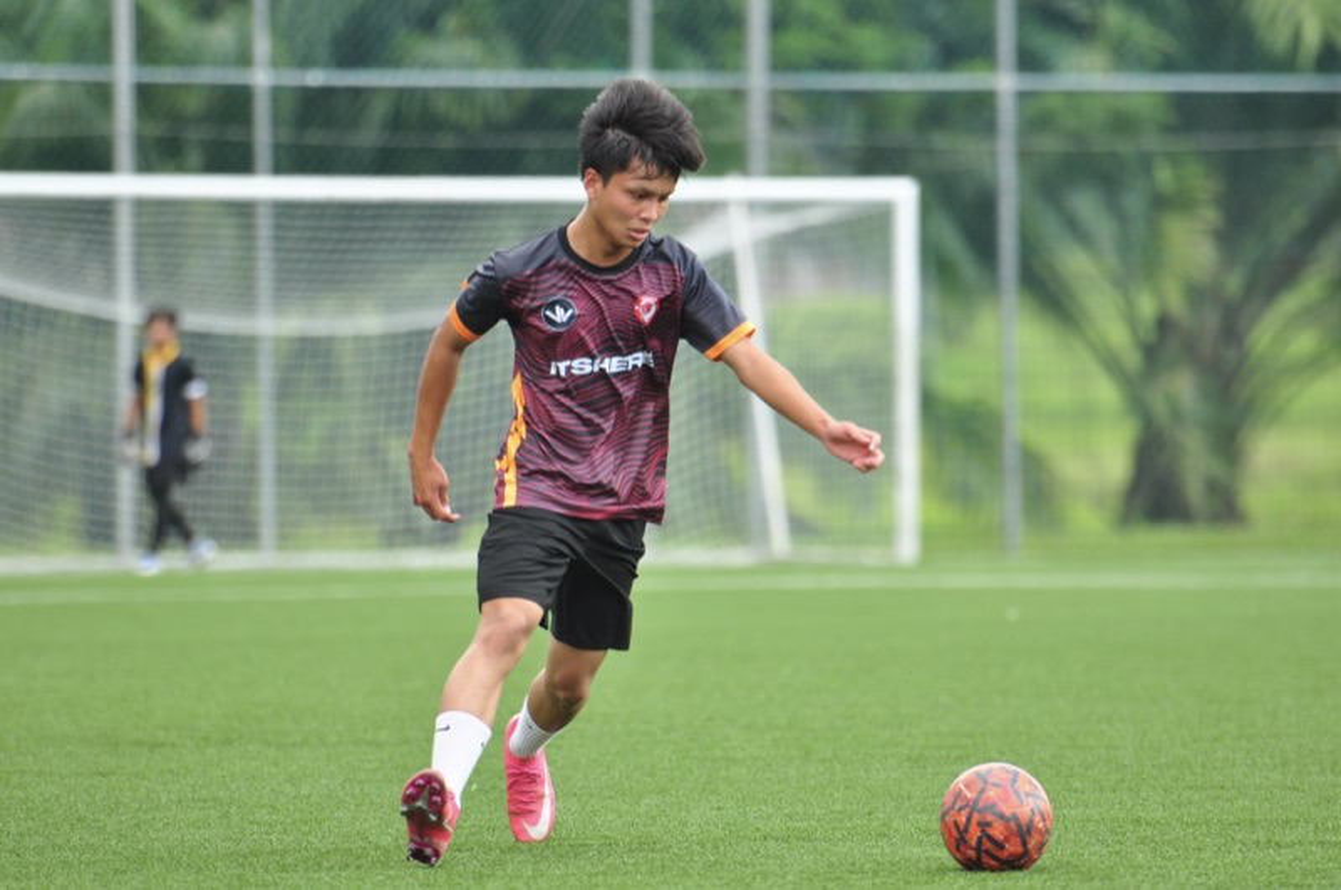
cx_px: 670
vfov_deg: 4.6
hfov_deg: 6.9
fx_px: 11159
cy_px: 445
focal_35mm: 300
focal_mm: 200
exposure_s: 1/1250
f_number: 2.8
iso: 320
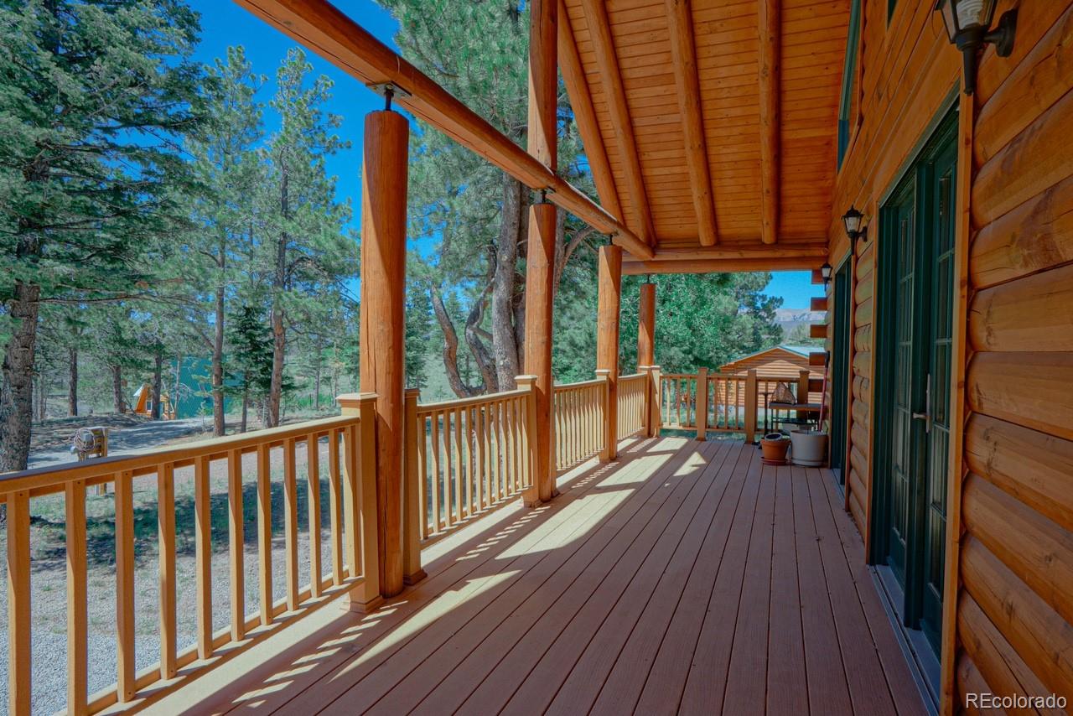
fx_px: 596
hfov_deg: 84.0
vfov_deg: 62.0
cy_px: 358
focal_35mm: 20
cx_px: 536
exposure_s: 1/200
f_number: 11
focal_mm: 20
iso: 400
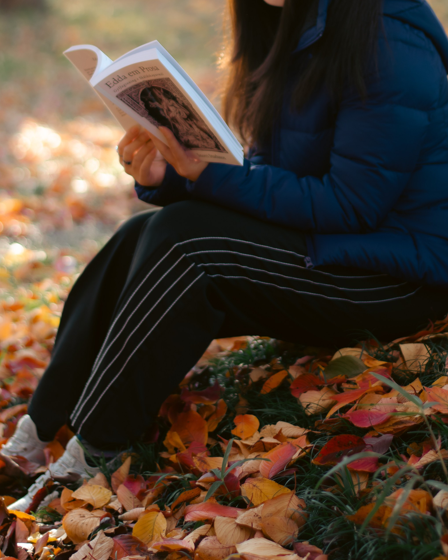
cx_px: 260
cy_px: 138
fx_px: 1872
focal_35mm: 113
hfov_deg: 13.6
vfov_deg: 16.9
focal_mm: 50
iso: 100
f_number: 1.8
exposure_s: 1/250
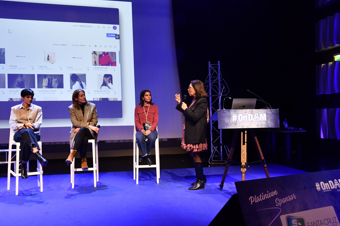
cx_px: 174
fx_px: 321
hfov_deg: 55.8
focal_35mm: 34
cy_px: 116
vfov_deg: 38.9
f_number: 5.6
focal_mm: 22
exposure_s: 1/80
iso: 1600
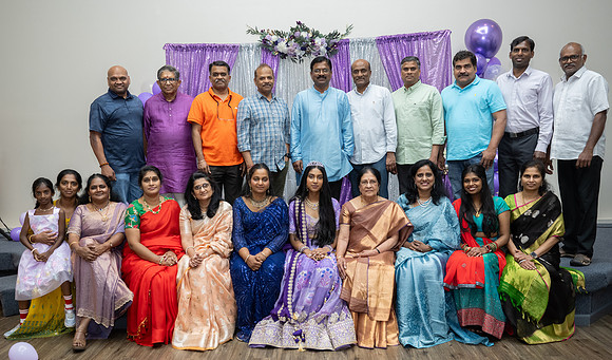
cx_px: 289
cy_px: 208
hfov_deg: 58.3
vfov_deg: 36.3
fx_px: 548
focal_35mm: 33
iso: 1000
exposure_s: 1/160
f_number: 4
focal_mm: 30.5
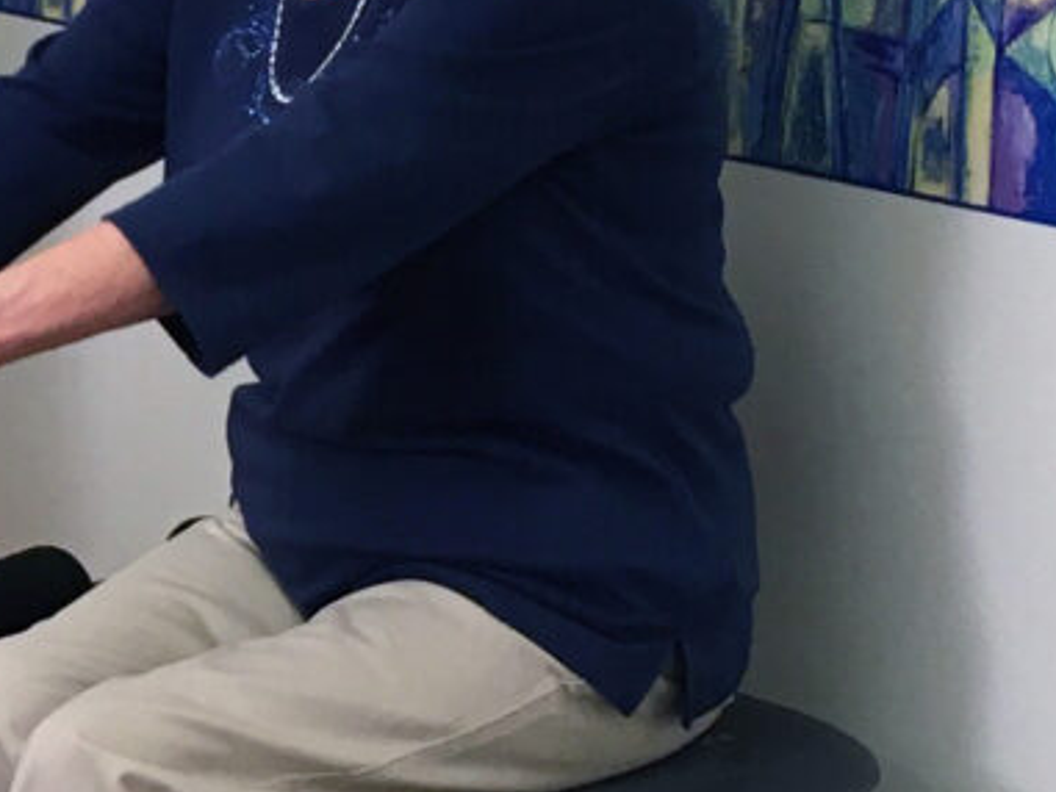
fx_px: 4455
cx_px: -39
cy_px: 316
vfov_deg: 10.2
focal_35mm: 146
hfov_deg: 13.3
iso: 64
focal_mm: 4.15
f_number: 2.2
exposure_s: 1/30
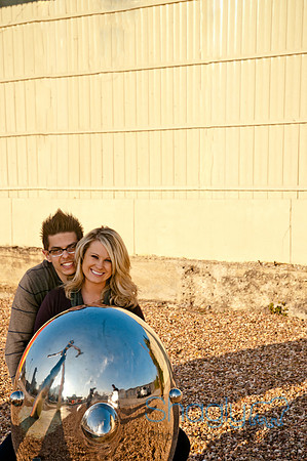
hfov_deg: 18.1
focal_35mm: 75
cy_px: 230
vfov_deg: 27.0
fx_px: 962
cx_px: 154
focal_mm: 50
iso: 200
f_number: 6.3
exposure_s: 1/500
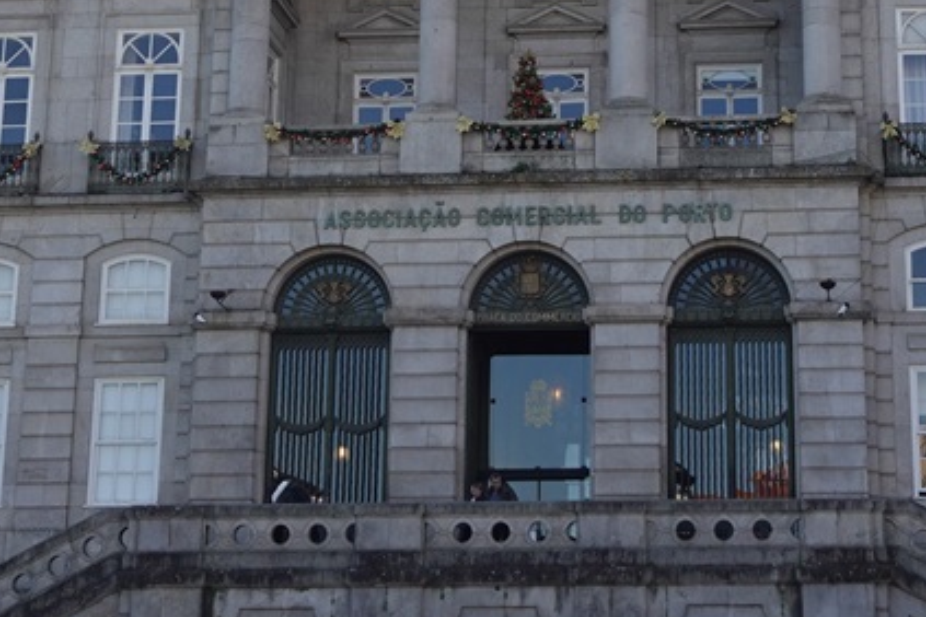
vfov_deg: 14.7
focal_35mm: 91
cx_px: 611
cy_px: -49
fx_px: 2341
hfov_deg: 22.3
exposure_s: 1/320
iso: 125
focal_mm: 12.2
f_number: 4
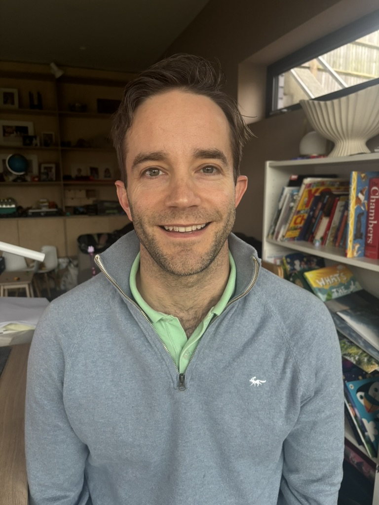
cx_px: 190
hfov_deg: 53.1
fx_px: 380
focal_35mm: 26
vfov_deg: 67.3
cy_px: 252
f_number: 1.6
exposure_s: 1/60
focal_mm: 5.96
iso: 250
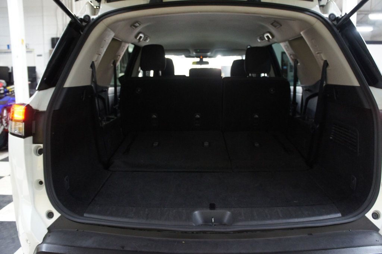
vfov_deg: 47.9
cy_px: 127
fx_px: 286
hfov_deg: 67.4
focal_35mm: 27
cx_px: 191
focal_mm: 18
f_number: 3.5
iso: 1000
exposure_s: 1/30
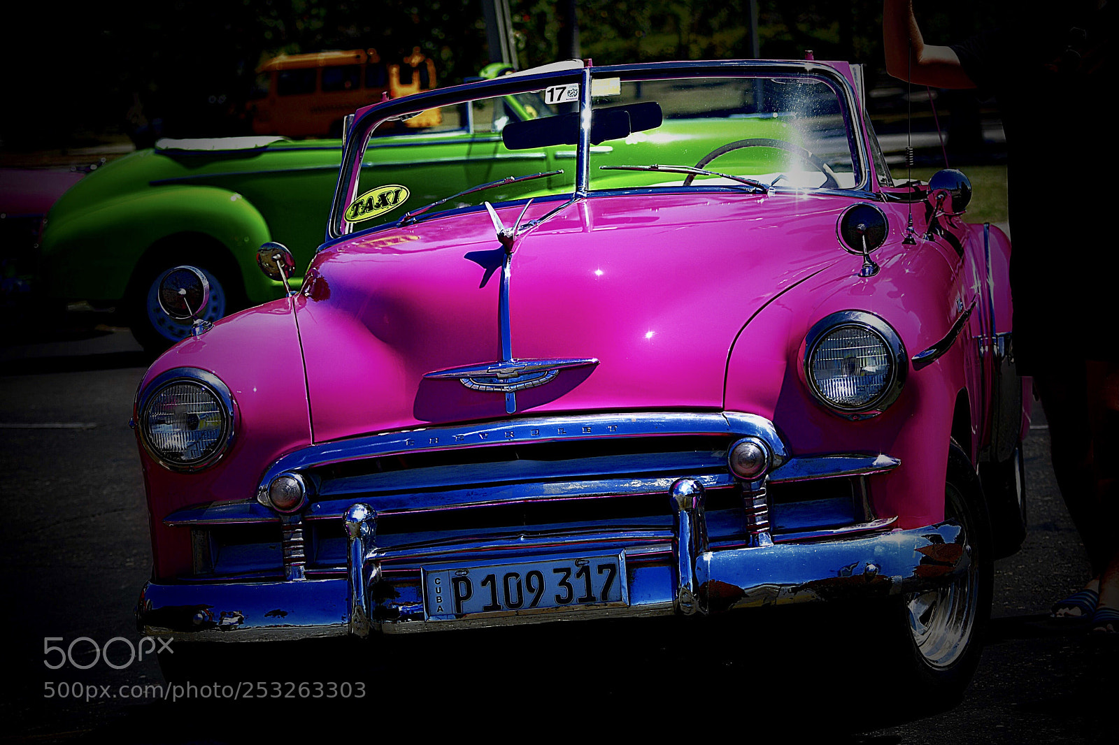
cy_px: 372
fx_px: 3729
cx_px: 560
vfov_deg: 11.4
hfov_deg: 17.1
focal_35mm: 120
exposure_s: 1/2000
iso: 100
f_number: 4.5
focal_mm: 80
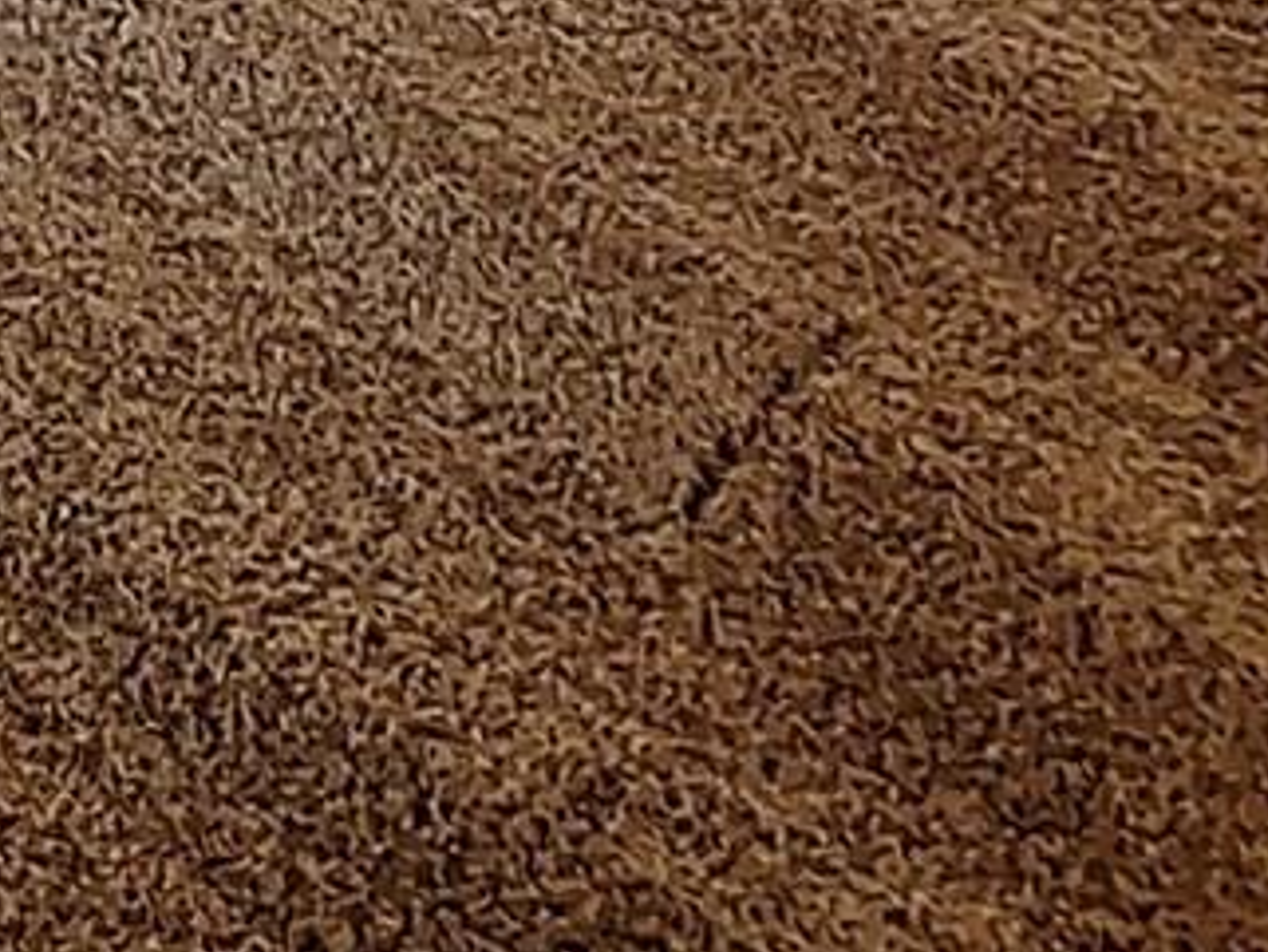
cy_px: -1608
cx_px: -1161
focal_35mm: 83
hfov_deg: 17.7
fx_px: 3041
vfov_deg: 12.2
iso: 200
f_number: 2.2
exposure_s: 1/30
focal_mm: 1.74
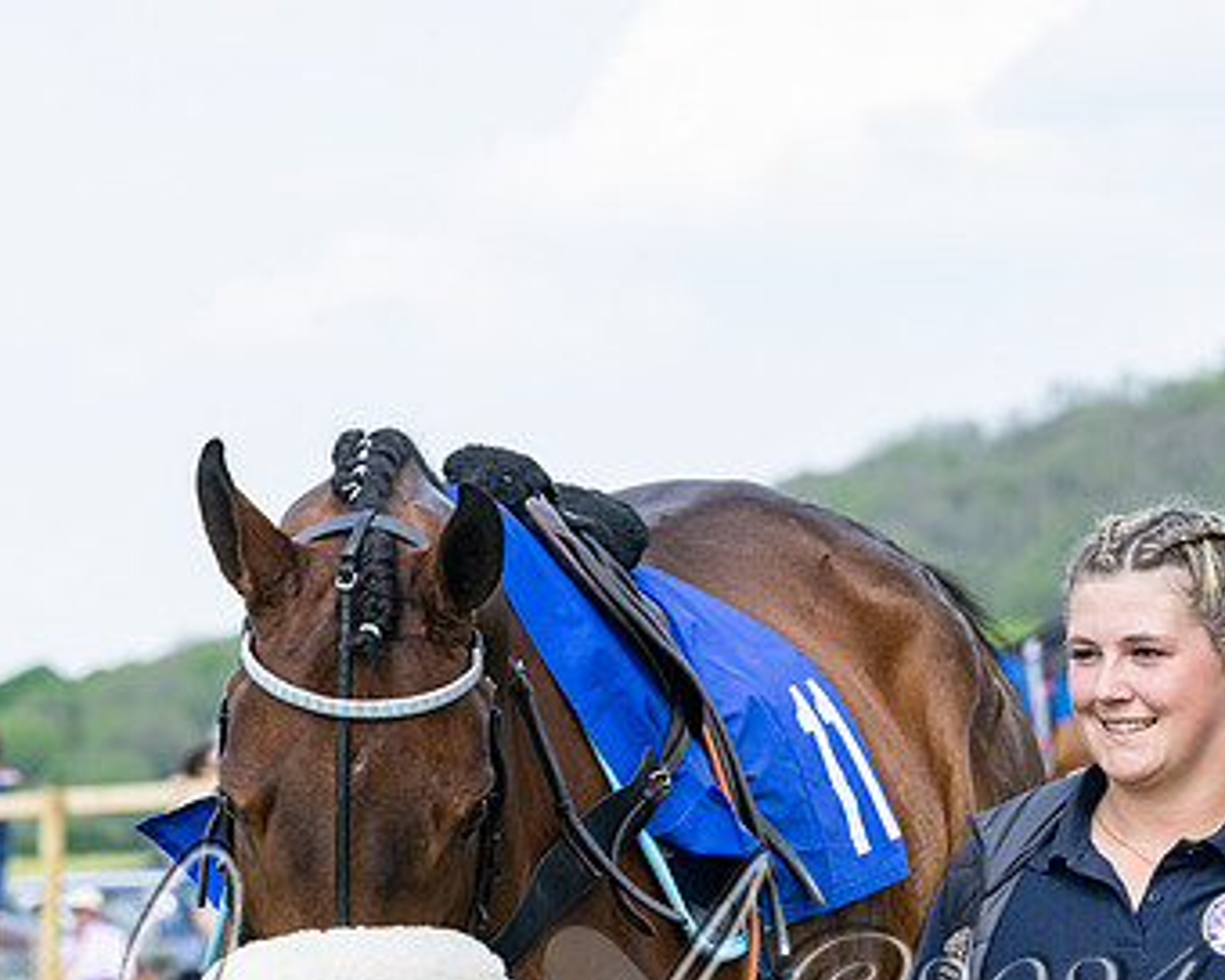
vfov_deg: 6.1
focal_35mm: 252
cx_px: 769
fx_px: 9136
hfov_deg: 7.7
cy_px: 753
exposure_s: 1/500
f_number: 8
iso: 400
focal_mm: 135
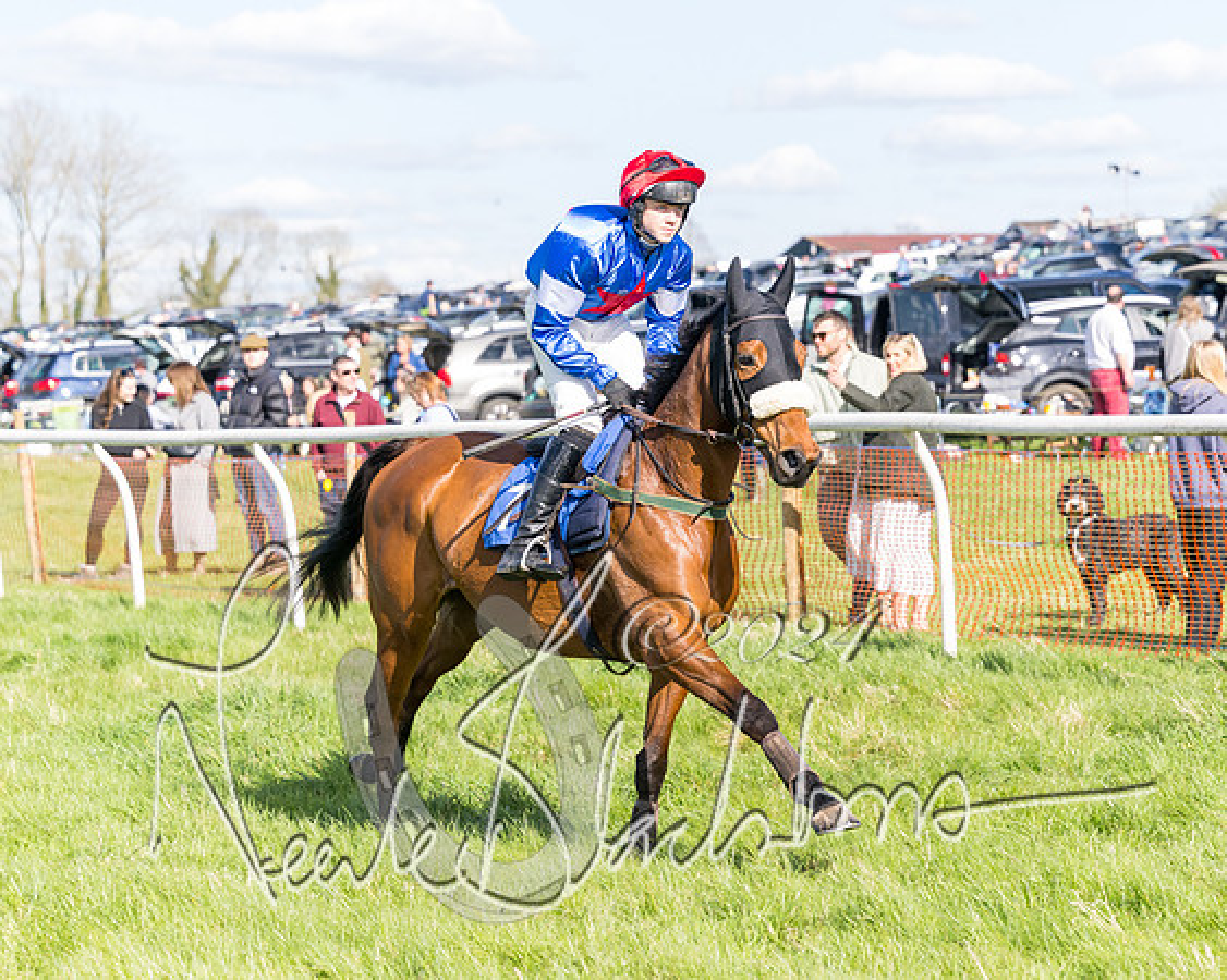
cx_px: 702
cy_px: 463
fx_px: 4722
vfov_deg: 11.9
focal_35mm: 130
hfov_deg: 14.8
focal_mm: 88
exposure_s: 1/2000
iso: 400
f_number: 4
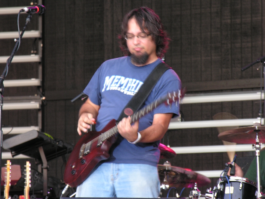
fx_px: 2312
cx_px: 132
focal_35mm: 302
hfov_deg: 6.6
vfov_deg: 4.9
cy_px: 100
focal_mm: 77
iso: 88
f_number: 4.9
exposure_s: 1/24.1
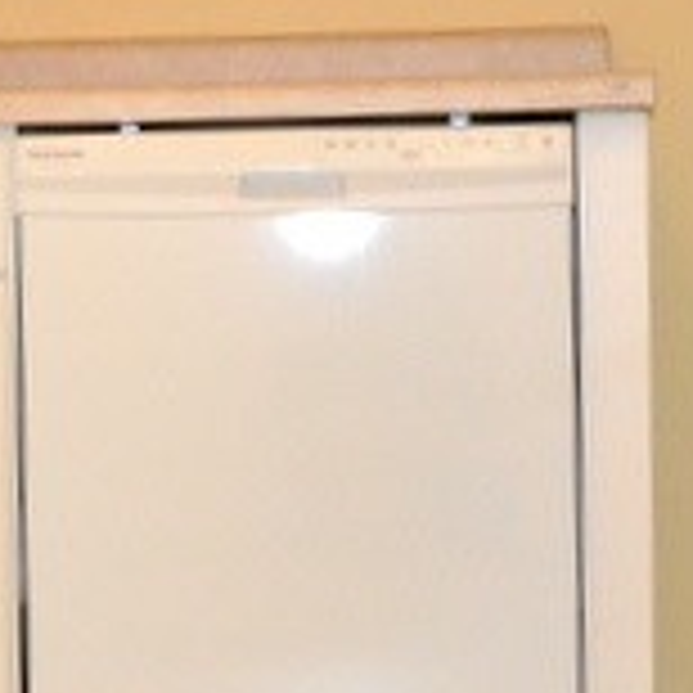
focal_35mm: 119
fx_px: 2695
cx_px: -144
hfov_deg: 14.2
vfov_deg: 14.5
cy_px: 58
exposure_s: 1/60
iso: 800
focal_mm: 18
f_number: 3.5
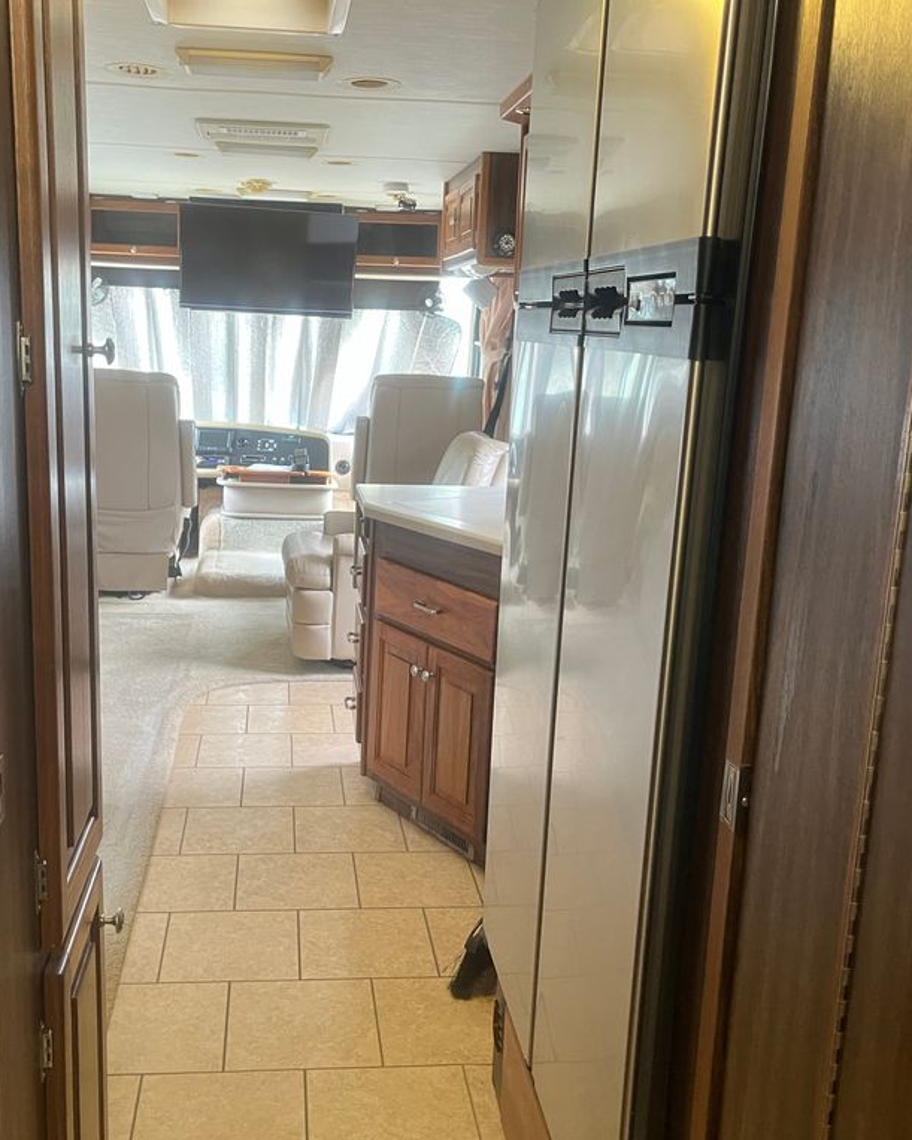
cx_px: 390
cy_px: 571
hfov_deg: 43.2
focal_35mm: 34
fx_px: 1147
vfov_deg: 52.8
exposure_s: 1/60
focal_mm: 5.1
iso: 250
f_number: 1.6
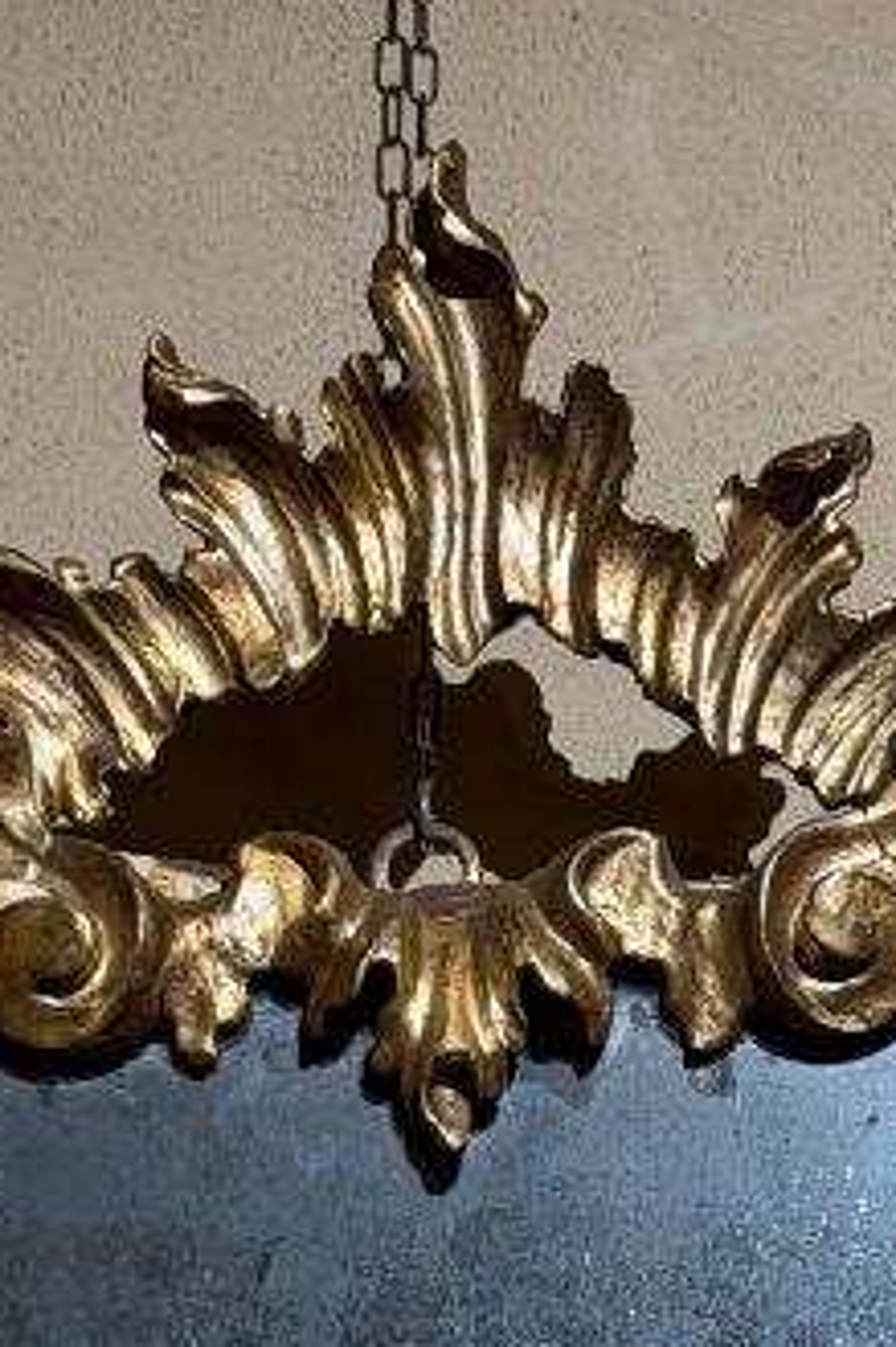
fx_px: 6801
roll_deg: -0.4
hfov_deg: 7.5
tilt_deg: +18.1
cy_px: 2145
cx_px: 372
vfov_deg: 10.8
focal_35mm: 182
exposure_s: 1/50
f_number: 1.78
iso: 50
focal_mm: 6.76
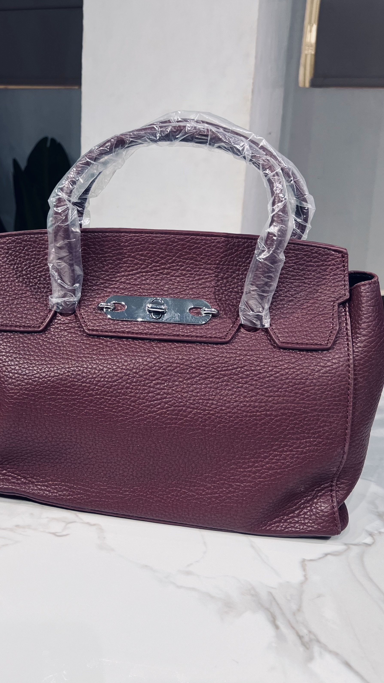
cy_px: 278
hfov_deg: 32.0
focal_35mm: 36
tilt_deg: -12.2
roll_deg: -1.8
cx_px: 80
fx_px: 652
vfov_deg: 54.9
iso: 50
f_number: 1.5
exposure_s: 1/323
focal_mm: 5.7
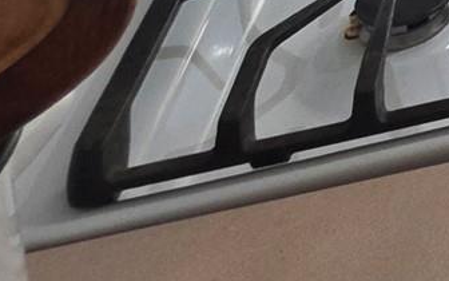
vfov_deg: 10.6
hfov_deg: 15.8
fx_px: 1028
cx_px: 1012
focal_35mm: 84
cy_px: -574
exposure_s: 1/120
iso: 64
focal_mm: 2.2
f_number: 1.9
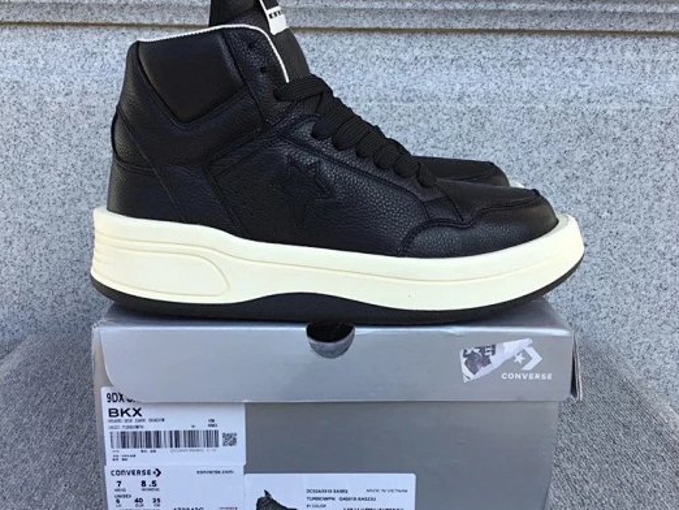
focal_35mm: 38
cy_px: 248
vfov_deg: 37.7
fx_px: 746
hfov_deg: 48.9
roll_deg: -0.5
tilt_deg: -15.0
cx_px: 315
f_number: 2.4
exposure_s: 1/525
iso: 25
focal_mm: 3.3
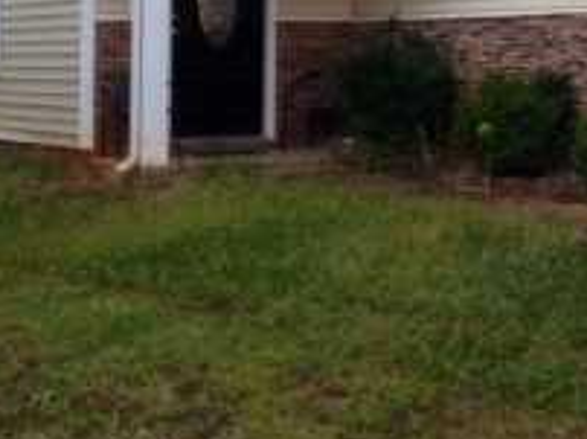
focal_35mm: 111
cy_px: -9
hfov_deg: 17.2
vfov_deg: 13.1
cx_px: 622
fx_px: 1880
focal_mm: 4.28
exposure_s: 1/20
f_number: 2.4
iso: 160
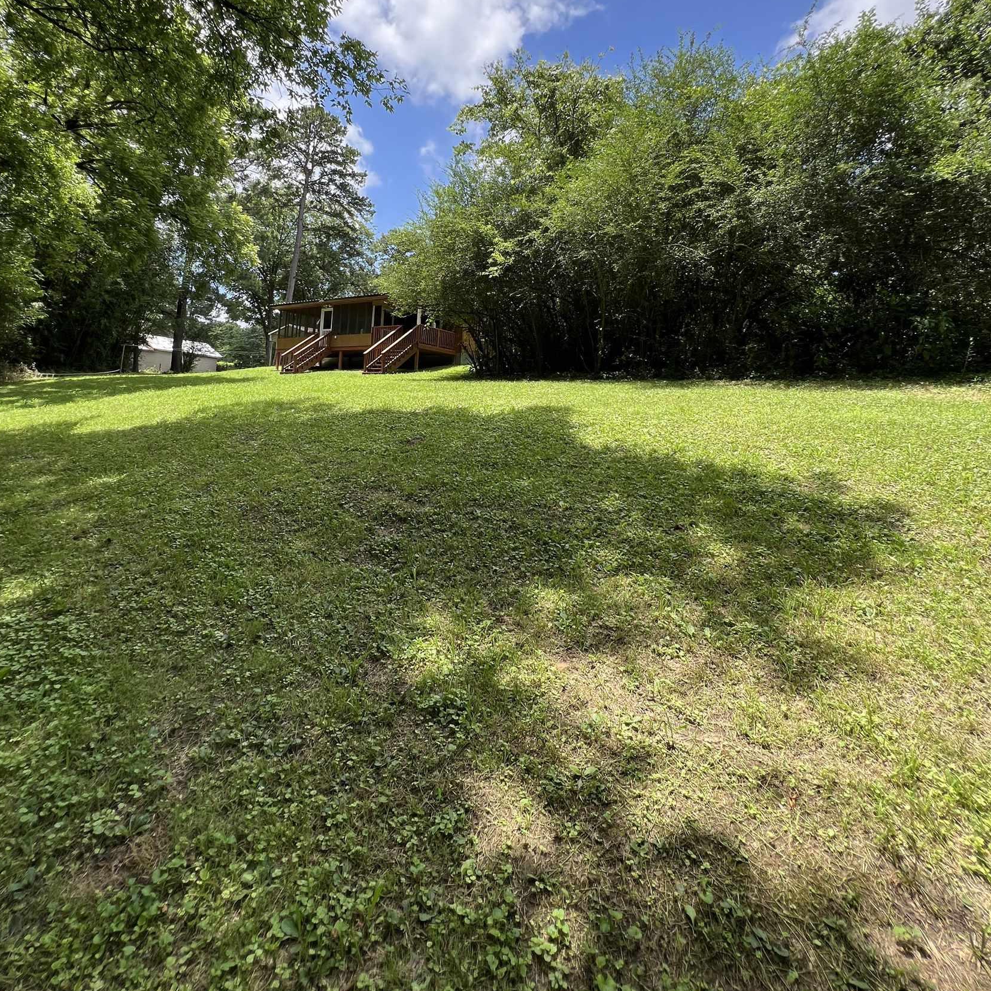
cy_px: 357
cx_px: 502
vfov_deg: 85.3
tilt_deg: +7.2
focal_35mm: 16
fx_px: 518
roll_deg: -2.1
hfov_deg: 87.4
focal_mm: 1.57
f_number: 1.8
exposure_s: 1/544
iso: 32
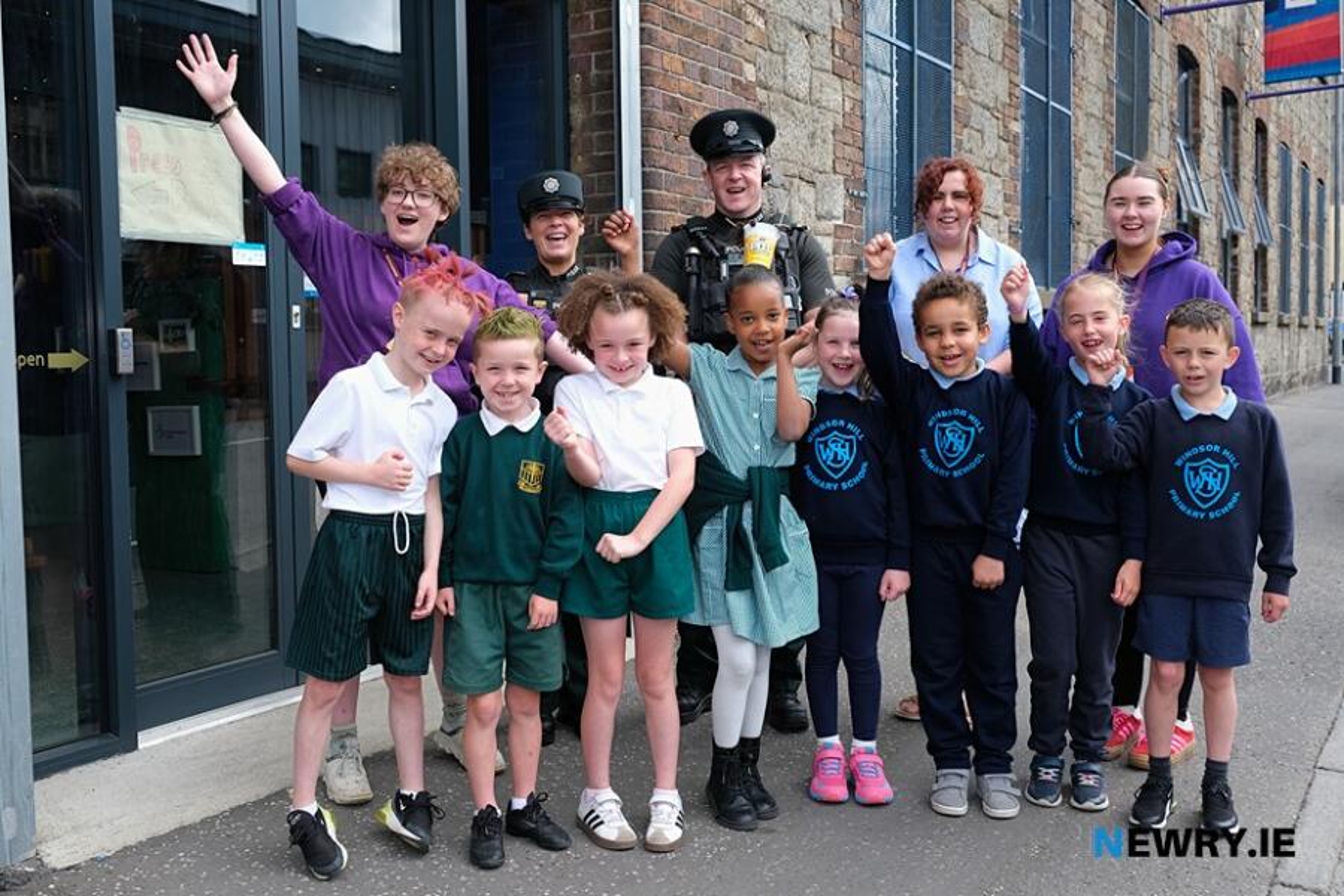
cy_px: 448
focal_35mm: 33
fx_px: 1232
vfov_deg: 40.0
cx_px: 672
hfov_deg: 57.2
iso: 400
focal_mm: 22.3
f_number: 5
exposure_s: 1/500
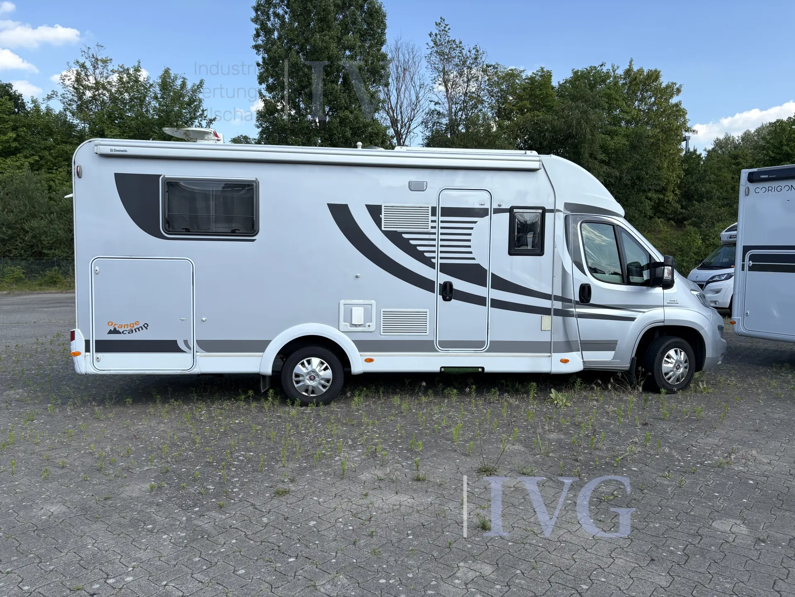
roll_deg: +0.4
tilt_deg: -3.2
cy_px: 298
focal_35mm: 26
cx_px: 398
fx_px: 597
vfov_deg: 53.1
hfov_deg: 67.3
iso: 50
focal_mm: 5.96
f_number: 1.6
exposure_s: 1/2075
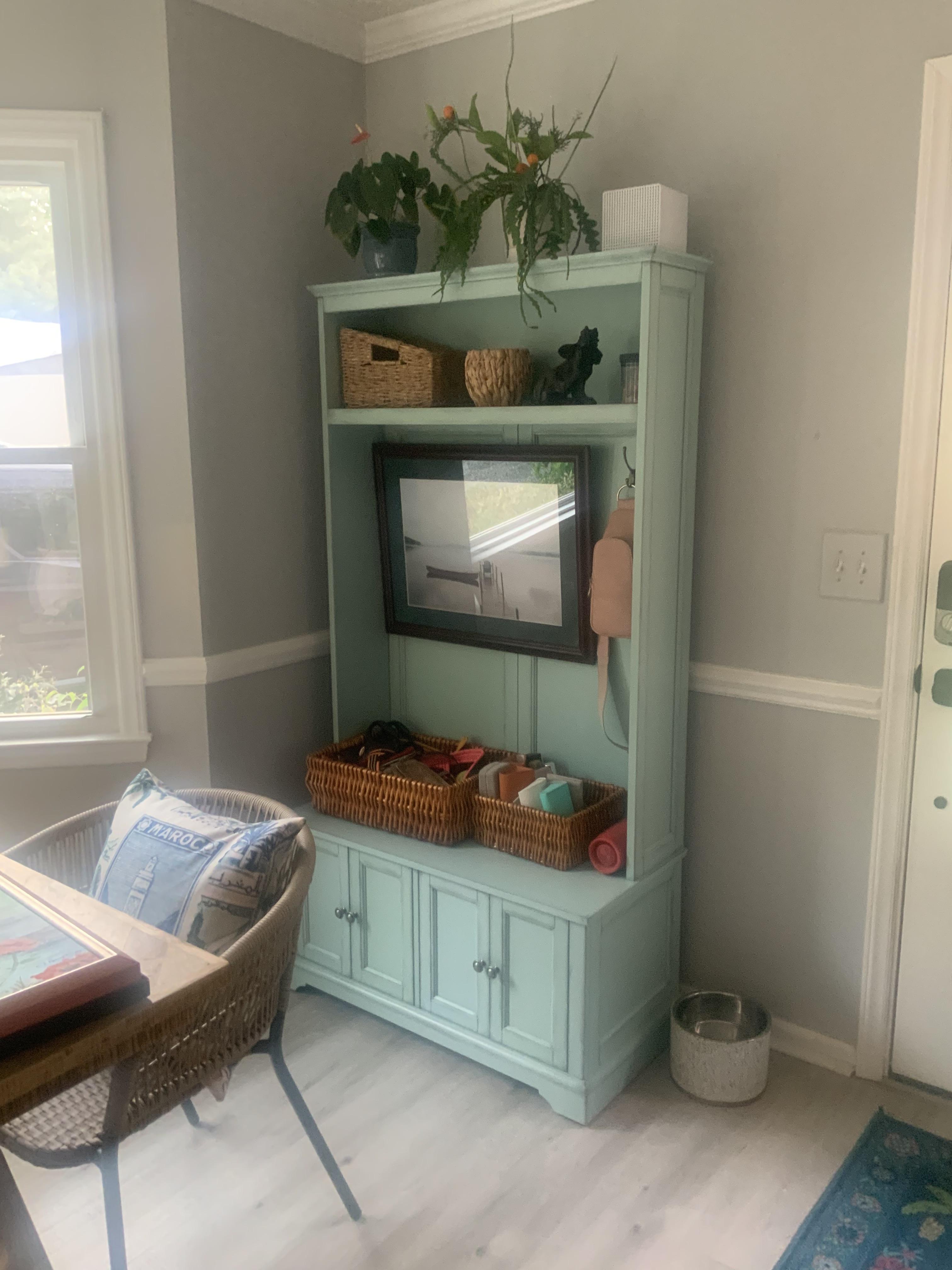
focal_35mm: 29
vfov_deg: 61.7
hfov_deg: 48.2
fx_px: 1063
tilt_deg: -12.0
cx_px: 476
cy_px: 635
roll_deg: +0.7
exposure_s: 1/60
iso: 200
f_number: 1.8
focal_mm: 3
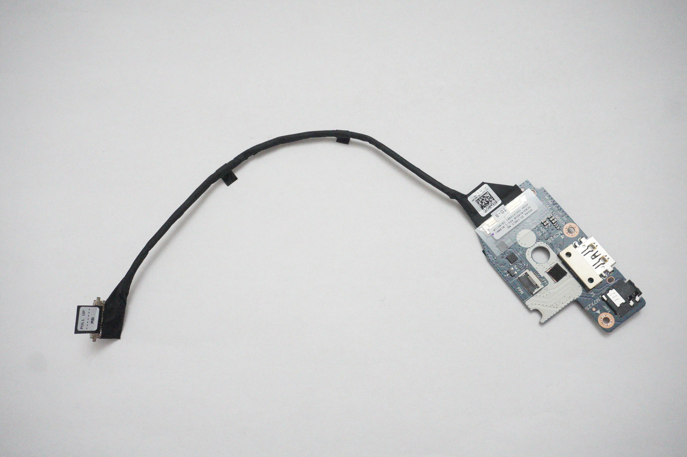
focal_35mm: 34
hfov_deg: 55.1
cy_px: 228
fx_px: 658
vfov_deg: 38.3
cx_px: 344
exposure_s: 1/200
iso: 12800
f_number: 5.6
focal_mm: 23
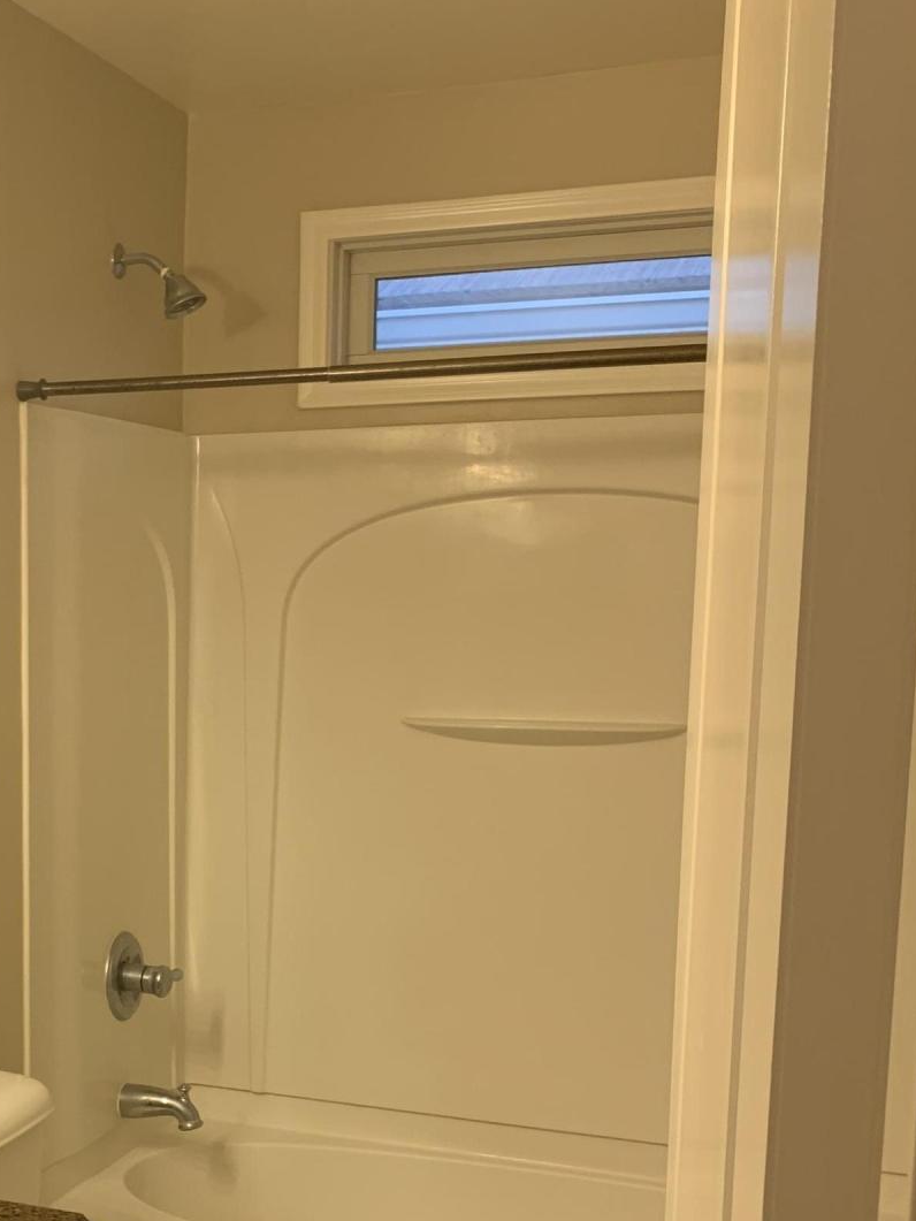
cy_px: 853
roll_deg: +1.1
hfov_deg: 28.4
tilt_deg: -8.0
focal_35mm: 49
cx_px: 72
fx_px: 1728
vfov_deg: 38.3
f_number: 1.8
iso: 100
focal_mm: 4.25
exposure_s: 1/60
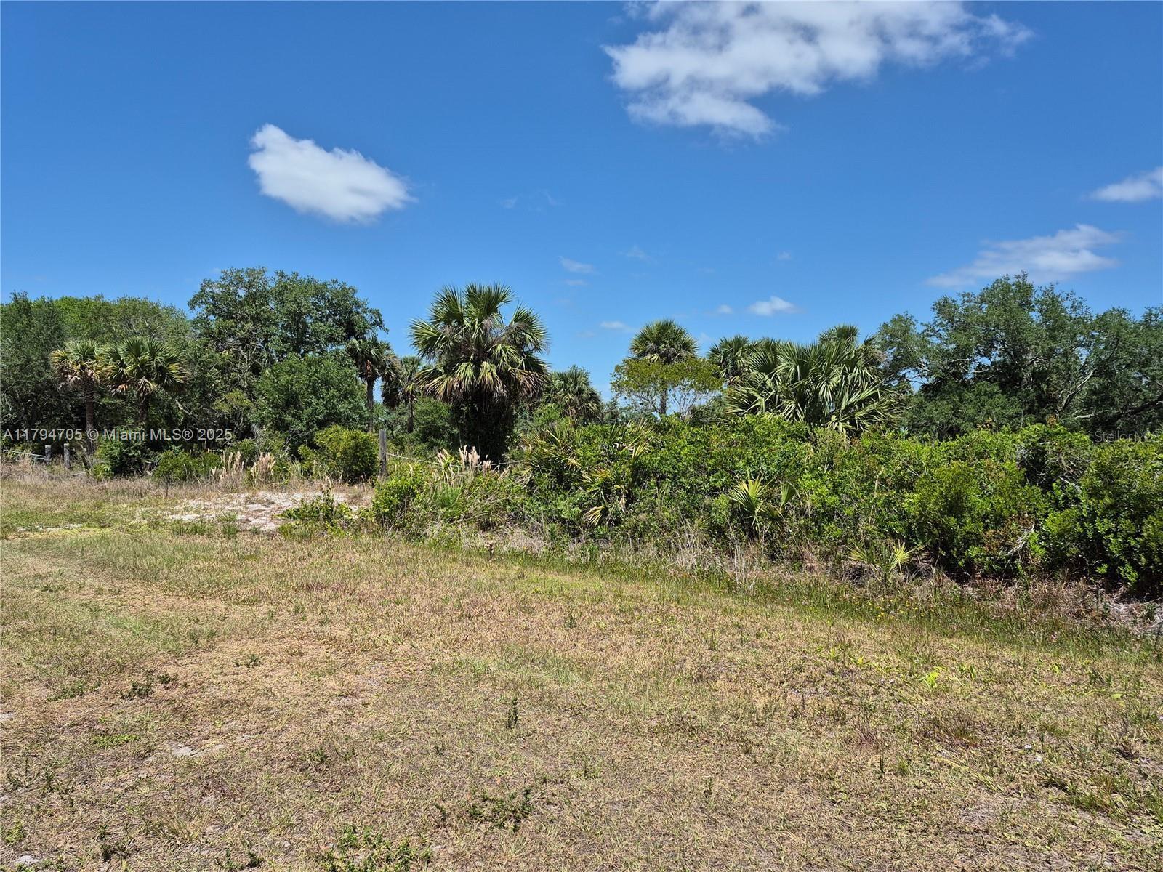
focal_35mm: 23
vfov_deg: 58.9
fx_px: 773
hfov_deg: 73.9
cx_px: 582
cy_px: 436
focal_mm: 5.4
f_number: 1.8
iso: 25
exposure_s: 1/2024
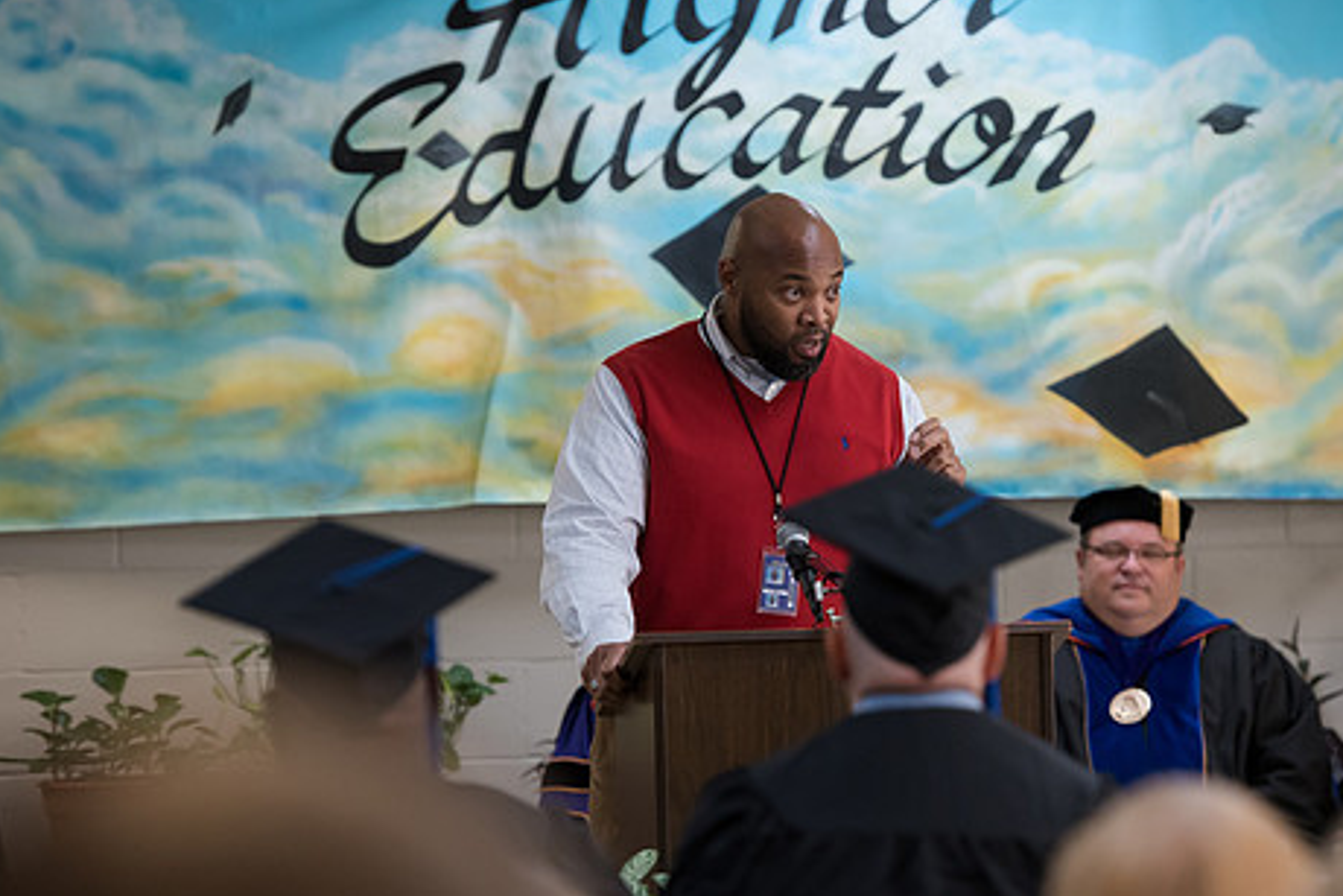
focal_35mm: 183
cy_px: 451
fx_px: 6829
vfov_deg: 7.5
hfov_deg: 11.2
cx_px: 794
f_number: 3.5
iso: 2500
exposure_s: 1/200
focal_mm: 145
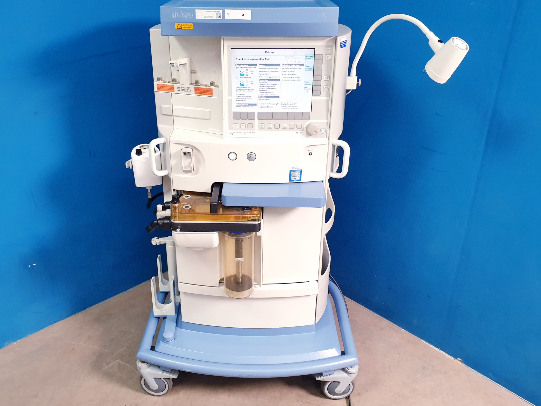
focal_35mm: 30
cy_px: 198
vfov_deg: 46.8
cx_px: 249
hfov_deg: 59.9
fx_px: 469
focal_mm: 4.3
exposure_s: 1/50
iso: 320
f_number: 2.4
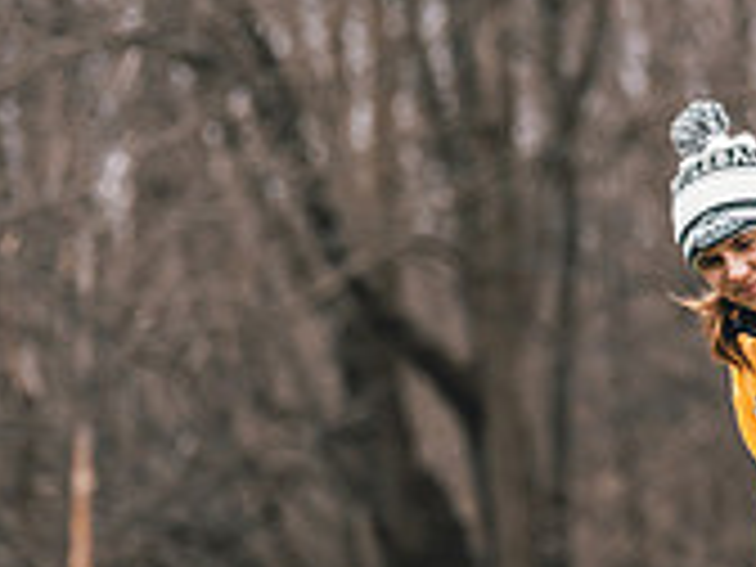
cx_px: 864
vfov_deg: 3.6
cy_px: 565
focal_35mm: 409
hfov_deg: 4.8
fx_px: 8932
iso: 640
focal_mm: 119
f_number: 2.8
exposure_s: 1/3200
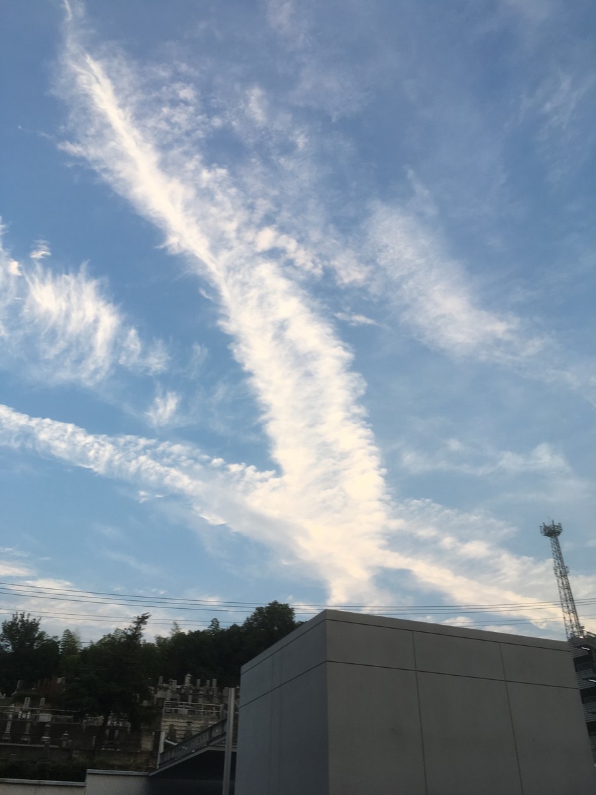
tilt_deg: +33.4
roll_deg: +0.8
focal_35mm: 29
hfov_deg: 48.2
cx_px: 298
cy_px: 398
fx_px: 666
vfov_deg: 61.7
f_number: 2.2
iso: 25
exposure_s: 1/125
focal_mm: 4.15
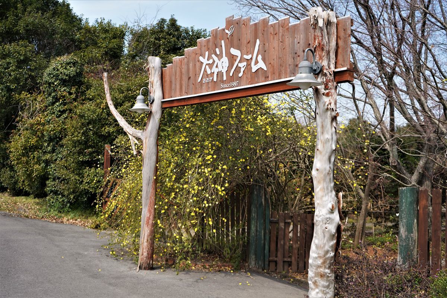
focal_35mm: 36
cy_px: 149
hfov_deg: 53.1
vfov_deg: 36.9
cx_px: 224
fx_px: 447
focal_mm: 36
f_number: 4
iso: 400
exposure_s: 1/2000
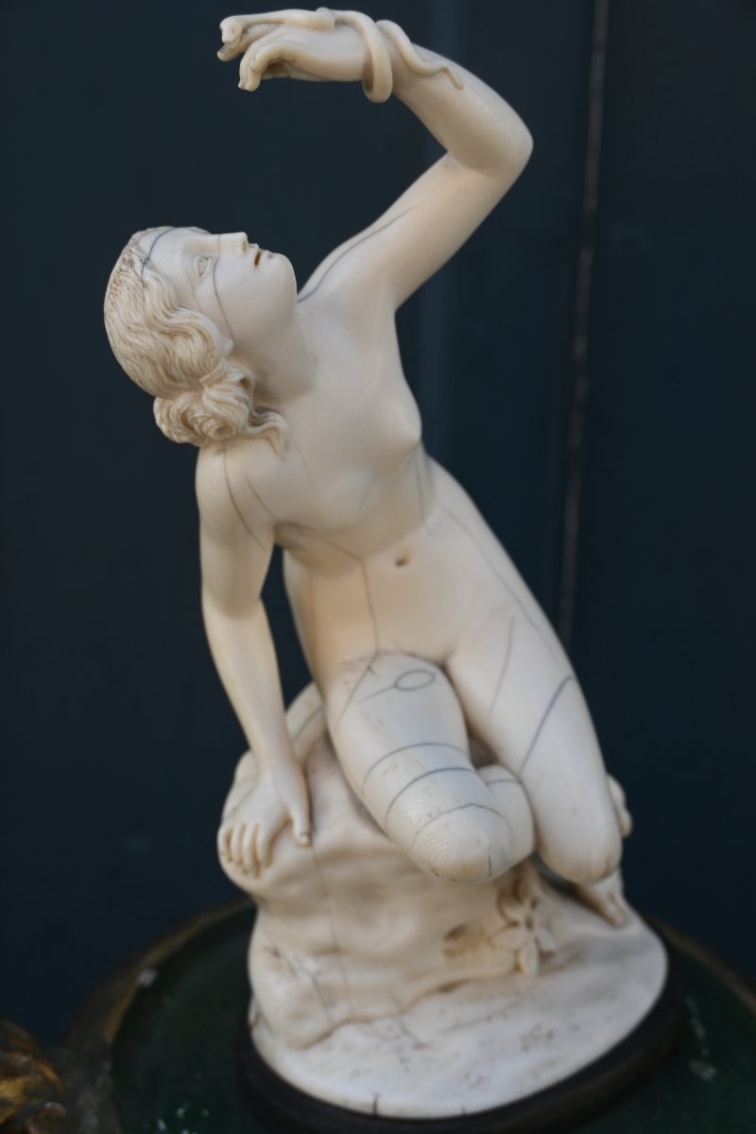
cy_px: 567
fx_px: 1465
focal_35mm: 46
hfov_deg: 28.9
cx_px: 378
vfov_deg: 42.3
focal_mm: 31
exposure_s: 1/250
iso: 200
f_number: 5.6
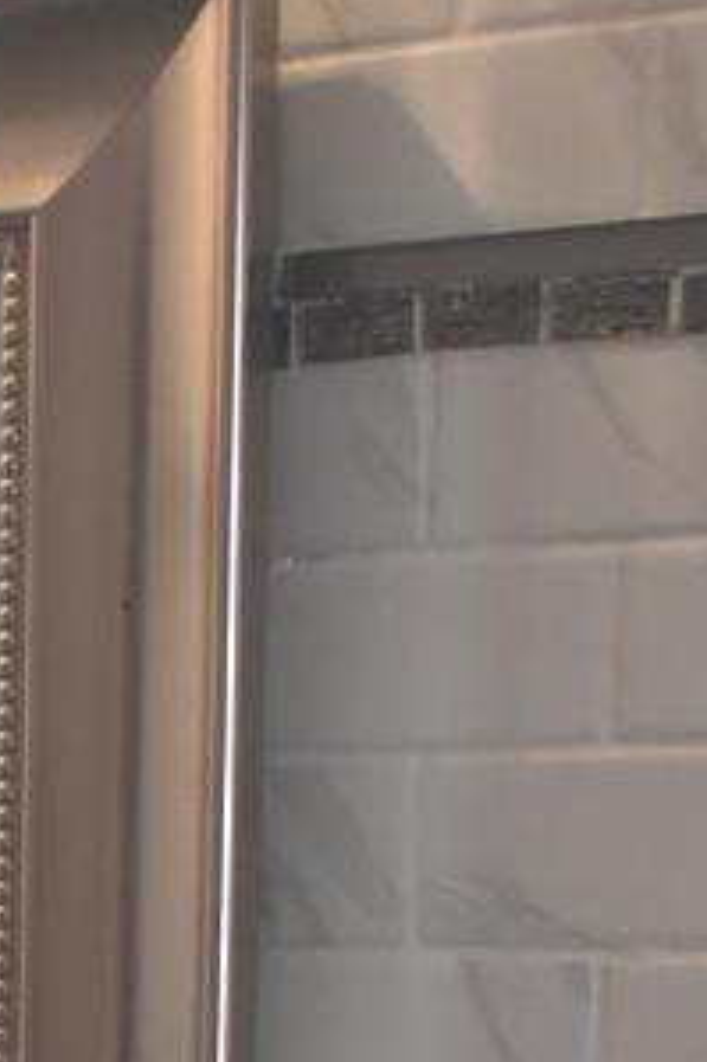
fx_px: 4541
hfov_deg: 8.4
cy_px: 1922
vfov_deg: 12.2
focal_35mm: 154
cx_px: -792
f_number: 3.5
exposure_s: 1/250
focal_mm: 20
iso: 720
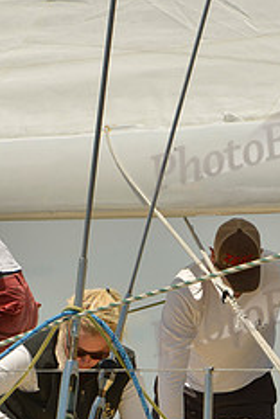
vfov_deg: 4.1
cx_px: 58
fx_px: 5781
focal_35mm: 497
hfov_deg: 2.8
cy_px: 430
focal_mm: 200
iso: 280
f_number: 11
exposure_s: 1/1600
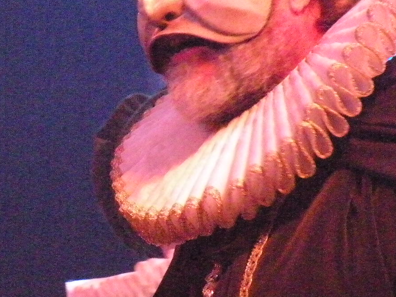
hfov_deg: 5.0
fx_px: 4495
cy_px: 156
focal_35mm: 393
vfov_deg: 3.8
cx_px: 163
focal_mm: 30.1
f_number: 4.5
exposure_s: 1/44.8
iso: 2000
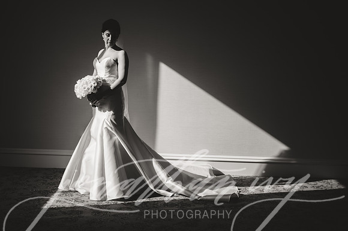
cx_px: 174
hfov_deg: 33.4
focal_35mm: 60
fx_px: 580
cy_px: 116
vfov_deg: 22.6
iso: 400
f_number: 2.8
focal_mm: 60
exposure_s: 1/2500
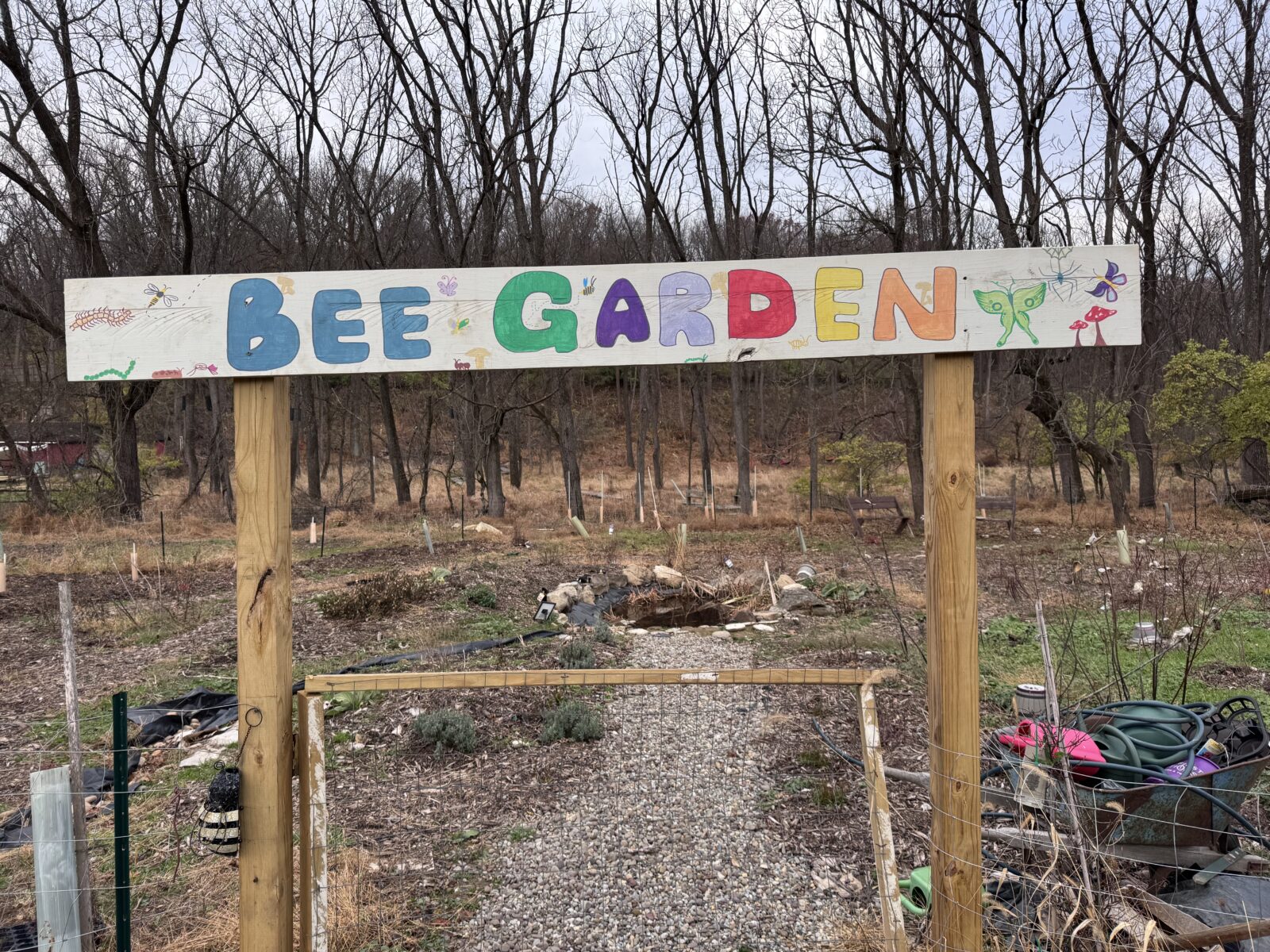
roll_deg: +0.6
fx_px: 881
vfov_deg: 56.8
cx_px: 635
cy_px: 476
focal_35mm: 24
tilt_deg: -1.1
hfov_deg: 71.6
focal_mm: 6.76
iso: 80
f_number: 1.78
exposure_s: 1/651
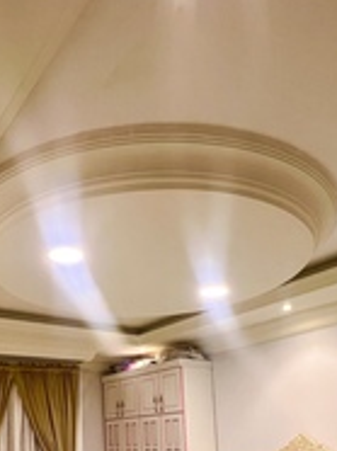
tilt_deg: +4.2
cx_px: 144
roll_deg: +2.6
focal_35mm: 32
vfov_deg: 50.4
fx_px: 416
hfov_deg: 44.0
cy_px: 406
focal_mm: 1.57
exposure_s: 1/120
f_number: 1.8
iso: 250
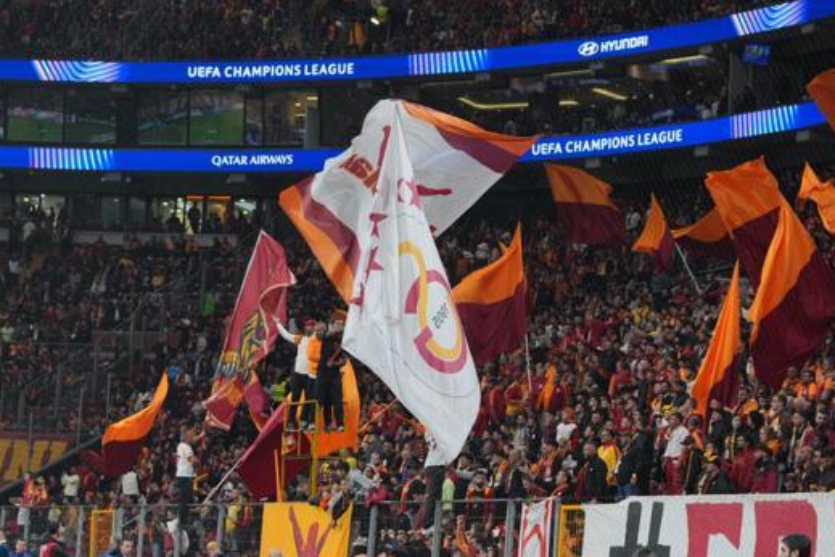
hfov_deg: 19.3
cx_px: 419
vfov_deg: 12.9
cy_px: 280
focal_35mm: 106
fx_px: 2458
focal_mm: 70
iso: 2000
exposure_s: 1/1600
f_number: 3.2
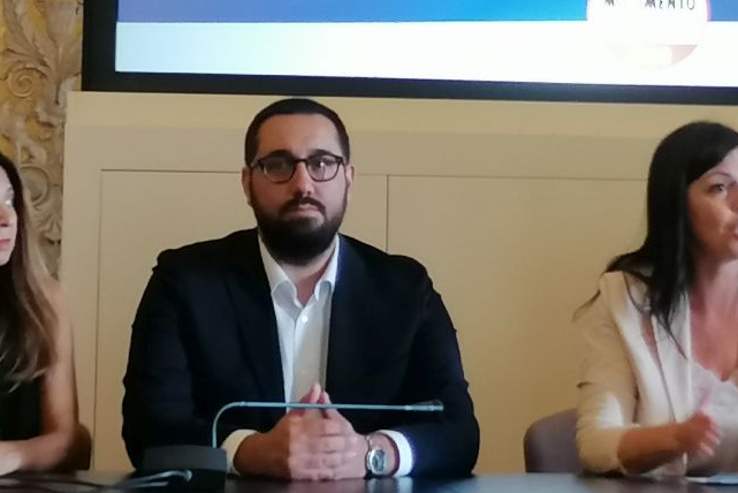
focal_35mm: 144
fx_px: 2953
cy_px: 74
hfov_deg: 14.2
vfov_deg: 9.5
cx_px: 539
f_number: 1.8
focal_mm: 4.75
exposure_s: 1/33.3
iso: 250
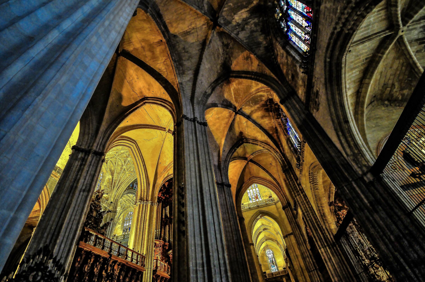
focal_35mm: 17
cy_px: 141
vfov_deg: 69.5
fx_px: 203
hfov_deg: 92.5
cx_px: 212
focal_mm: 11.5
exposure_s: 1/25
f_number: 4.5
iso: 2500
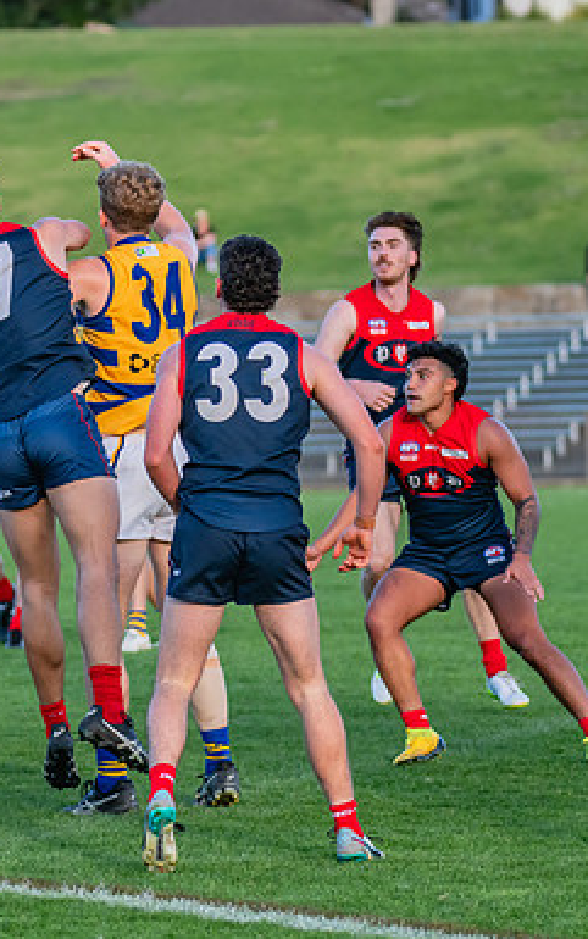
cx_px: 74
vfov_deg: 6.2
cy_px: 325
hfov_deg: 3.9
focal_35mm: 341
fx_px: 8733
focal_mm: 170
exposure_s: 1/1250
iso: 800
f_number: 4
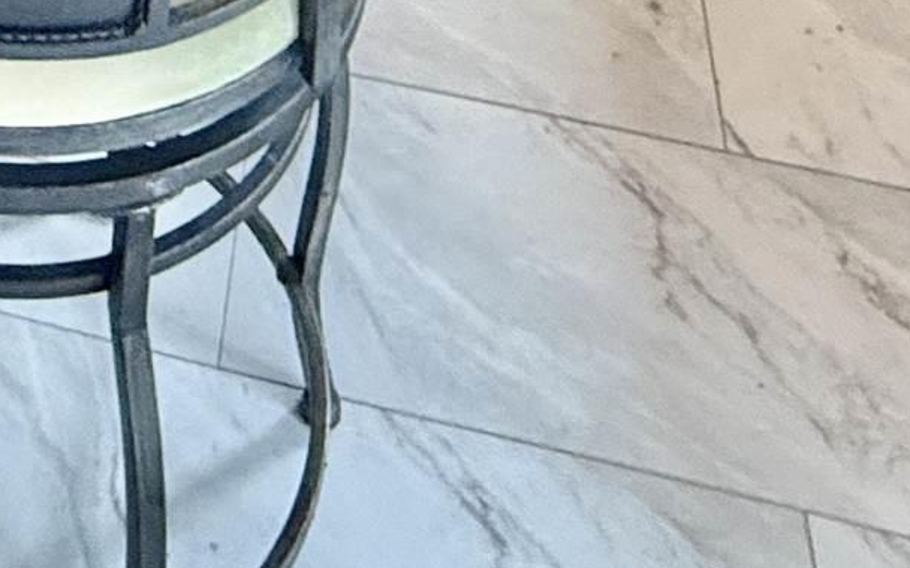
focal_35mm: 75
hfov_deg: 26.0
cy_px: -1061
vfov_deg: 11.5
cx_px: -15
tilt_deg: -12.7
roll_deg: +0.1
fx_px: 1860
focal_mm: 2.22
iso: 320
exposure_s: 1/60
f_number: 2.2
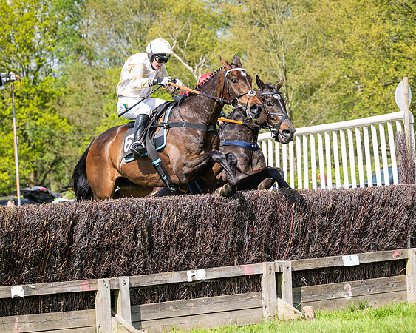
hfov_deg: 12.6
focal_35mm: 153
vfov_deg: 10.1
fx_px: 1877
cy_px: 184
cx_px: 181
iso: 400
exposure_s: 1/2500
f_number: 4
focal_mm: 98
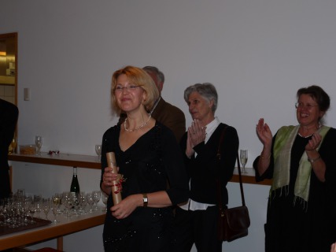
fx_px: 543
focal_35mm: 56
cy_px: 126
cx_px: 168
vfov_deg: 26.1
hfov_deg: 34.4
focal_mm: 28
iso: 100
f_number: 5.1
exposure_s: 1/30
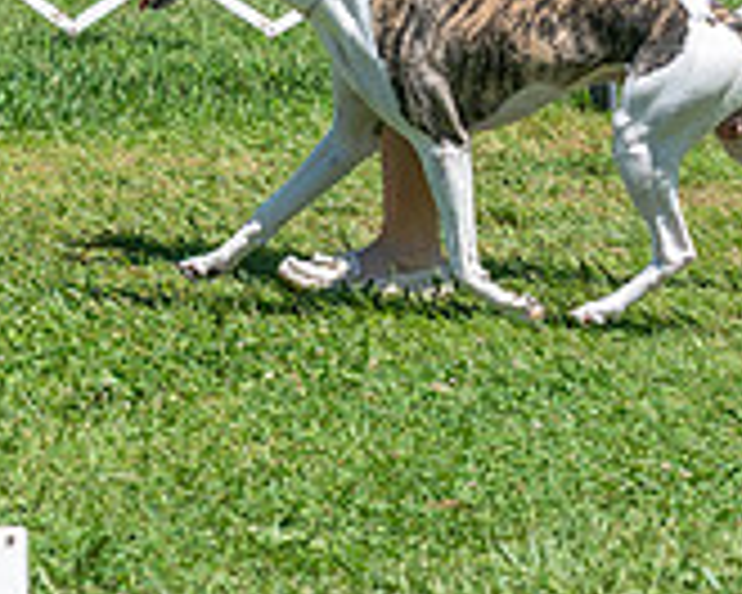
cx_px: 447
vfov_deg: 3.1
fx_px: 10783
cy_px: -400
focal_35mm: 491
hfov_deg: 3.9
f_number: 5.6
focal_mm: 128
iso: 125
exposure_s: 1/1000
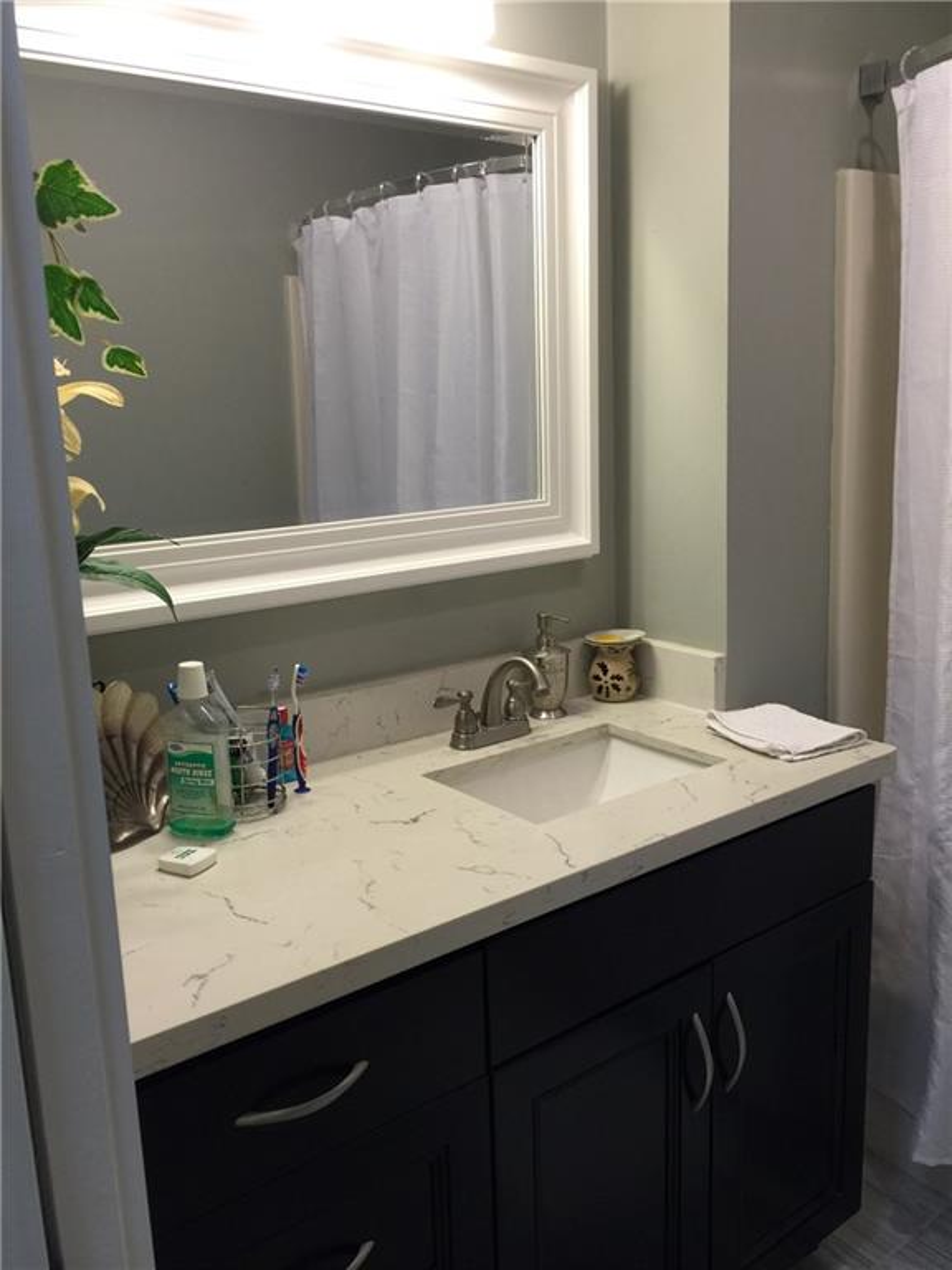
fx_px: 1063
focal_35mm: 29
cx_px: 476
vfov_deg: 61.7
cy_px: 635
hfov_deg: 48.2
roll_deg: +2.5
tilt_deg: -11.4
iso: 50
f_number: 2.2
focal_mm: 4.15
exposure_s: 1/30
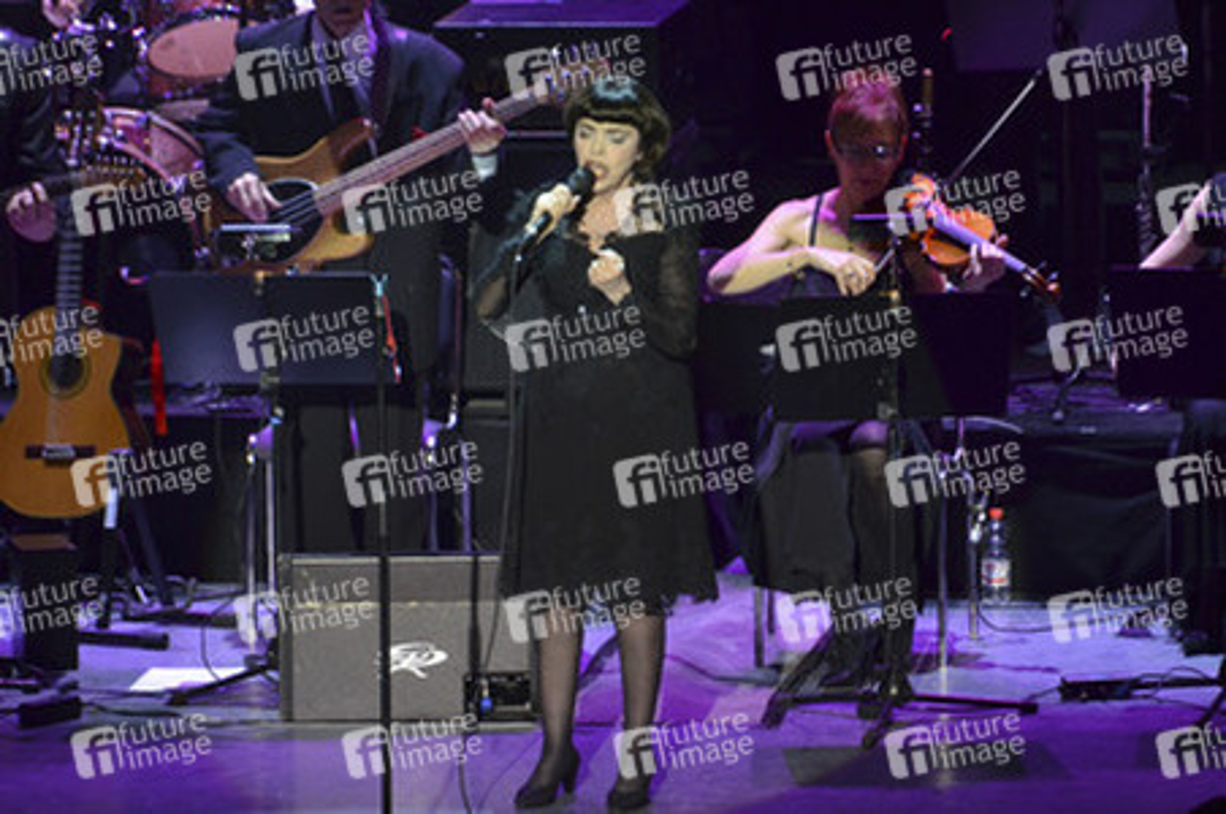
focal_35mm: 450
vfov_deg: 3.0
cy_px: 407
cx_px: 613
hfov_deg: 4.6
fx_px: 15303
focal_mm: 300
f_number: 5.6
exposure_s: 1/180
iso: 1600
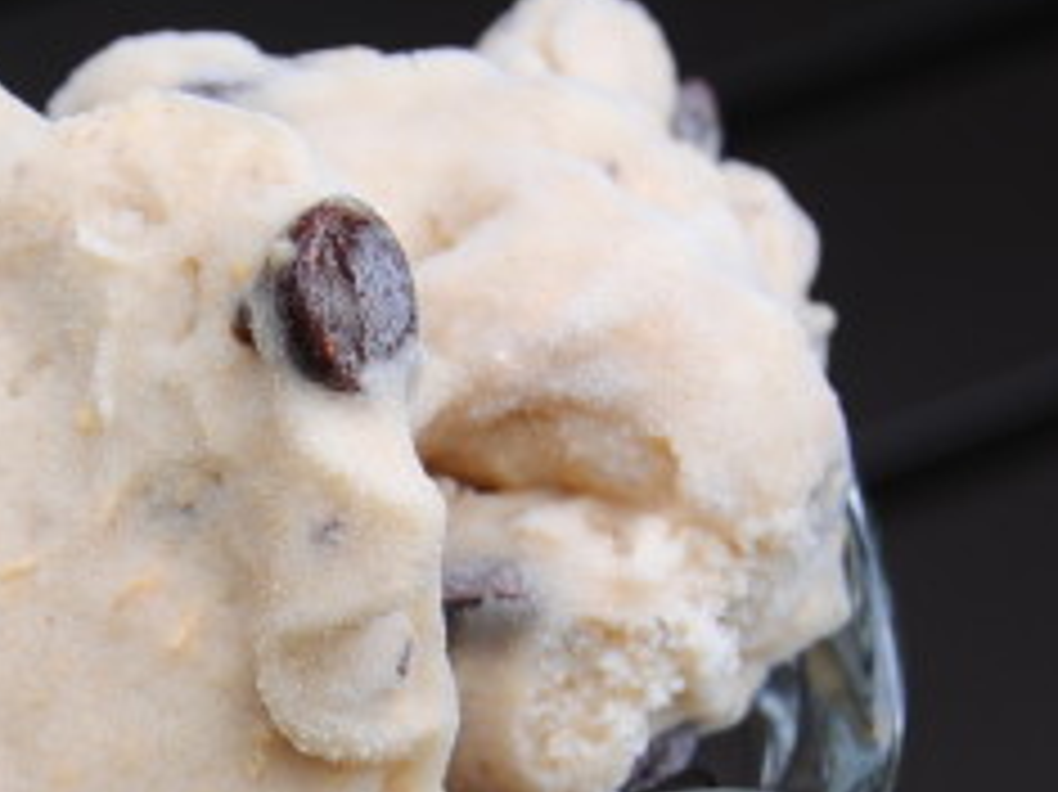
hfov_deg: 8.4
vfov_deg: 6.3
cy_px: 857
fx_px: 7202
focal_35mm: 236
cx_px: 221
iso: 100
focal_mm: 45
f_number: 5.6
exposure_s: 1/100
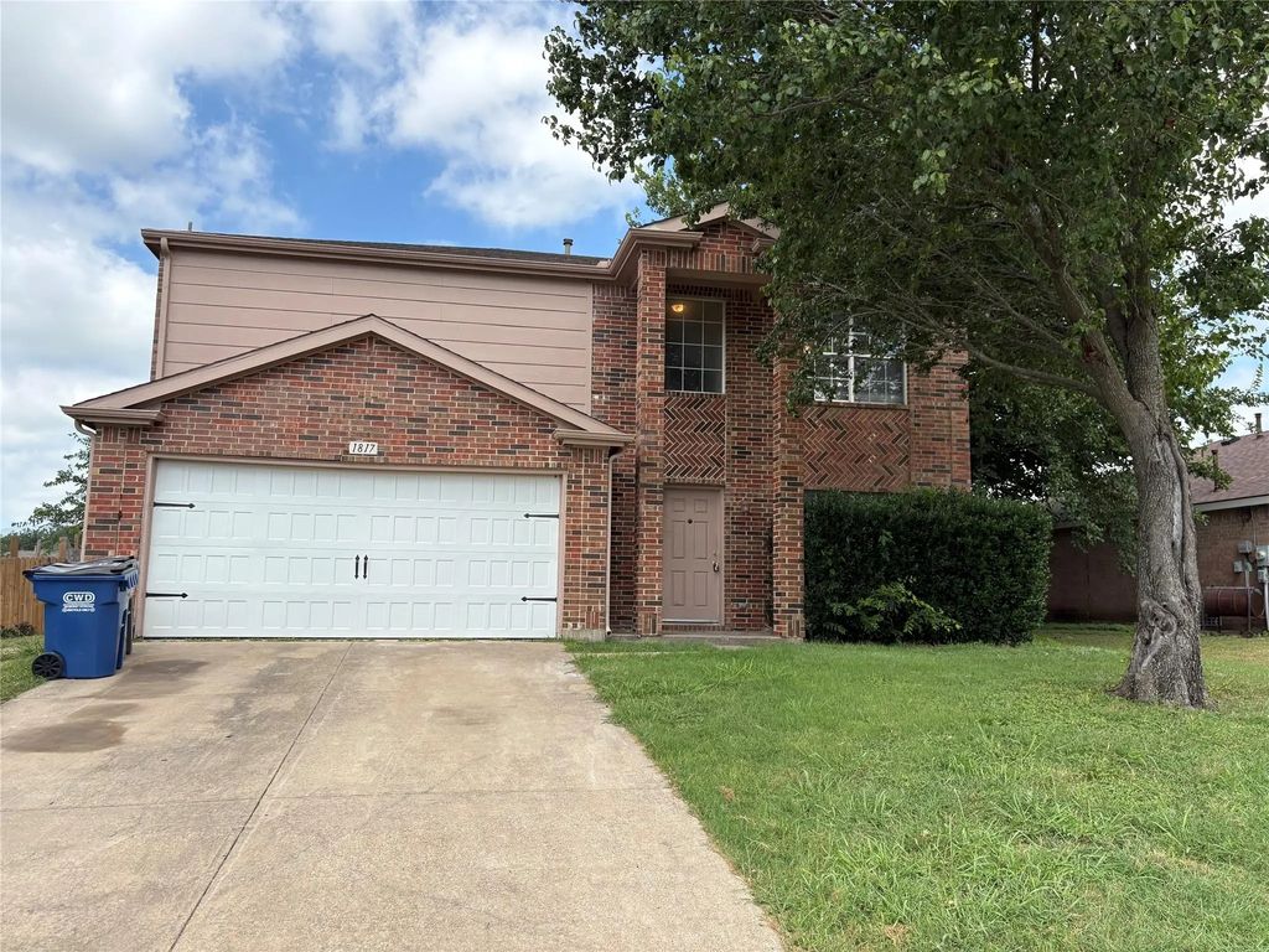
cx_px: 634
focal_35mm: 26
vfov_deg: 53.1
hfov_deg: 67.3
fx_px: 953
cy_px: 476
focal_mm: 5.96
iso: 50
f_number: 1.6
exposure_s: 1/2075
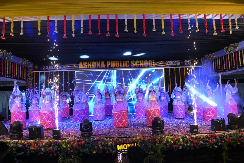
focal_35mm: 34
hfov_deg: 55.1
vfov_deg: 38.3
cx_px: 122
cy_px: 82
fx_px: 234
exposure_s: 1/250
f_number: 4
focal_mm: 34.5
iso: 2000
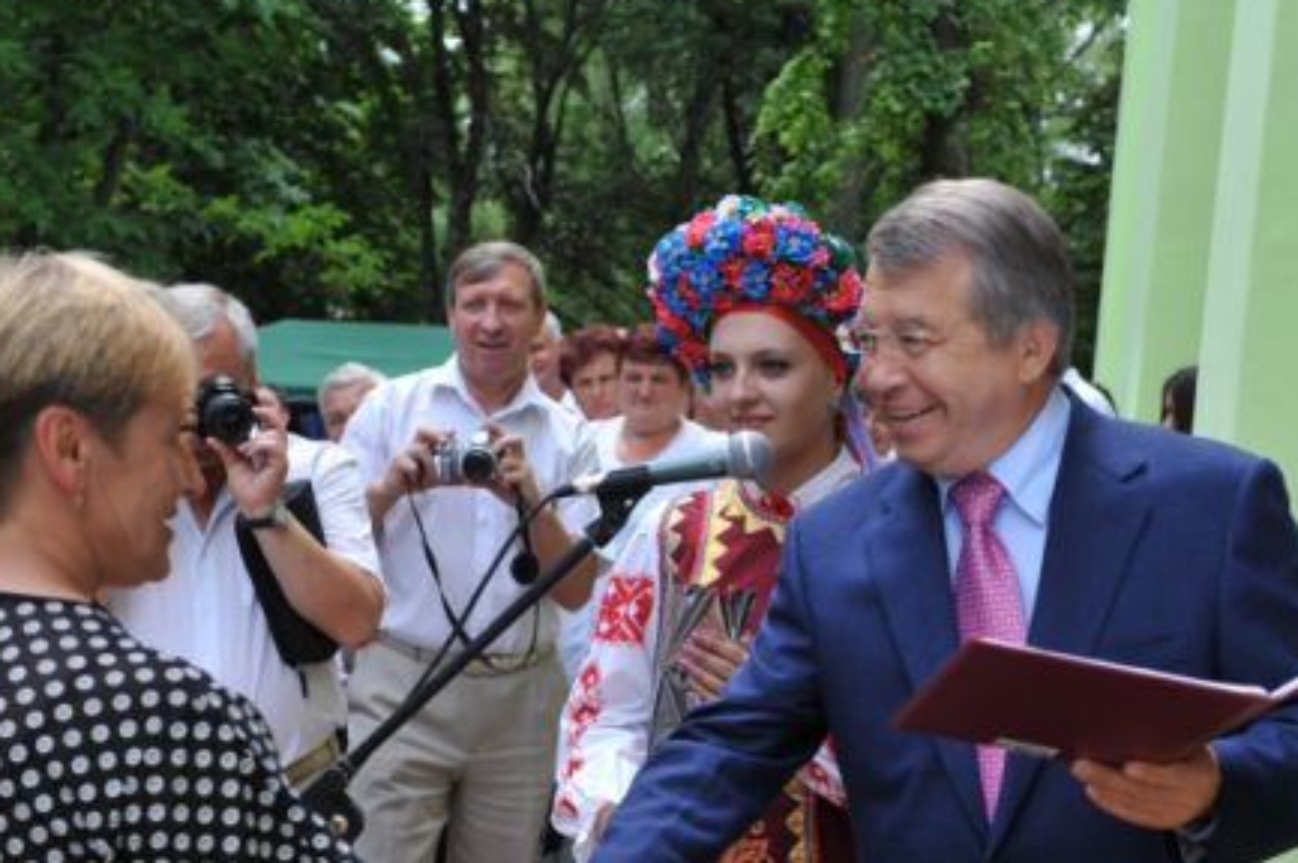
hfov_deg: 28.5
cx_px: 683
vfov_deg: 19.1
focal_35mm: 71
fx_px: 2558
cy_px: 593
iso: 320
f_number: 5.6
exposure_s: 1/320
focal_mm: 48
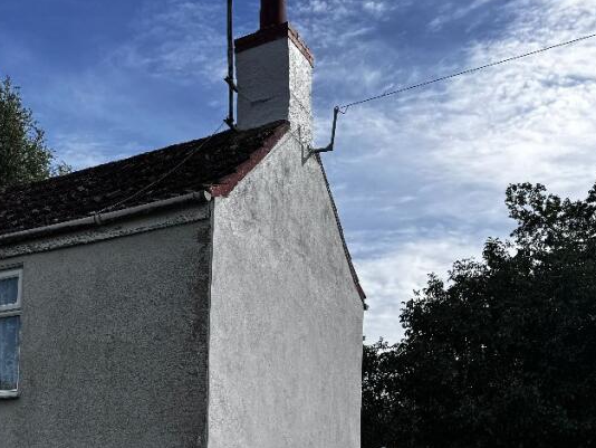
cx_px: 95
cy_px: 406
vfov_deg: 30.1
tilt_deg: +6.9
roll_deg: -2.2
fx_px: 792
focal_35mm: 46
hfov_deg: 39.1
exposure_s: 1/5814
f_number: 1.78
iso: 80
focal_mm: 6.76
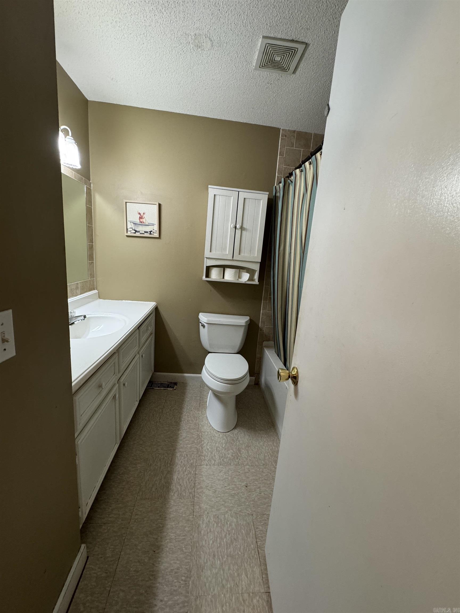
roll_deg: -4.5
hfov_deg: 85.7
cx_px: 230
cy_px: 306
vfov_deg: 102.1
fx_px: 248
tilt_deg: -11.5
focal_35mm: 14
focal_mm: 2.22
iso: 250
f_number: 2.2
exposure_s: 1/60
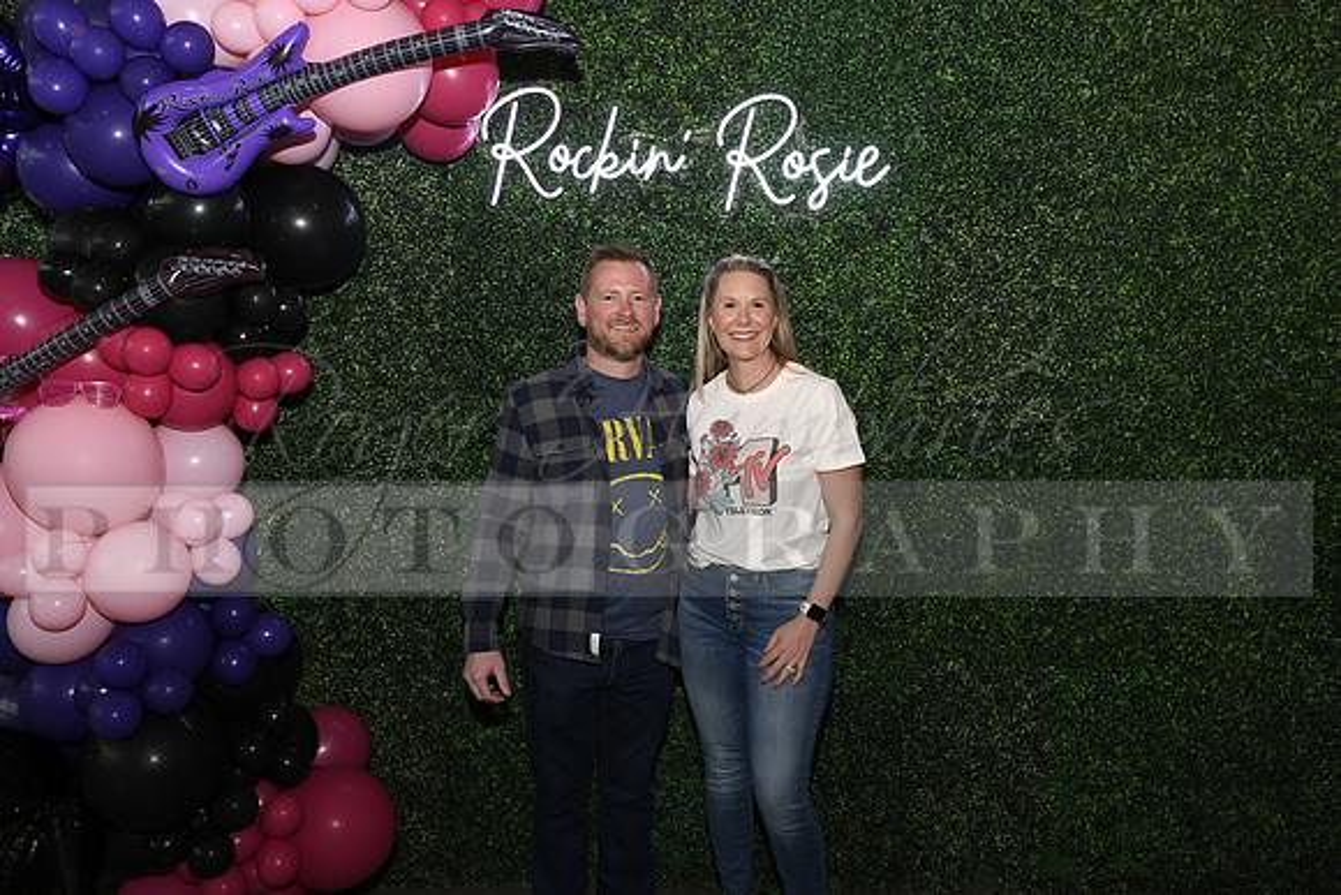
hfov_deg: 63.6
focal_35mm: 29
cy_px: 448
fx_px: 1080
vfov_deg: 45.0
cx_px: 670
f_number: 6.3
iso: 500
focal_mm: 29
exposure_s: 1/60
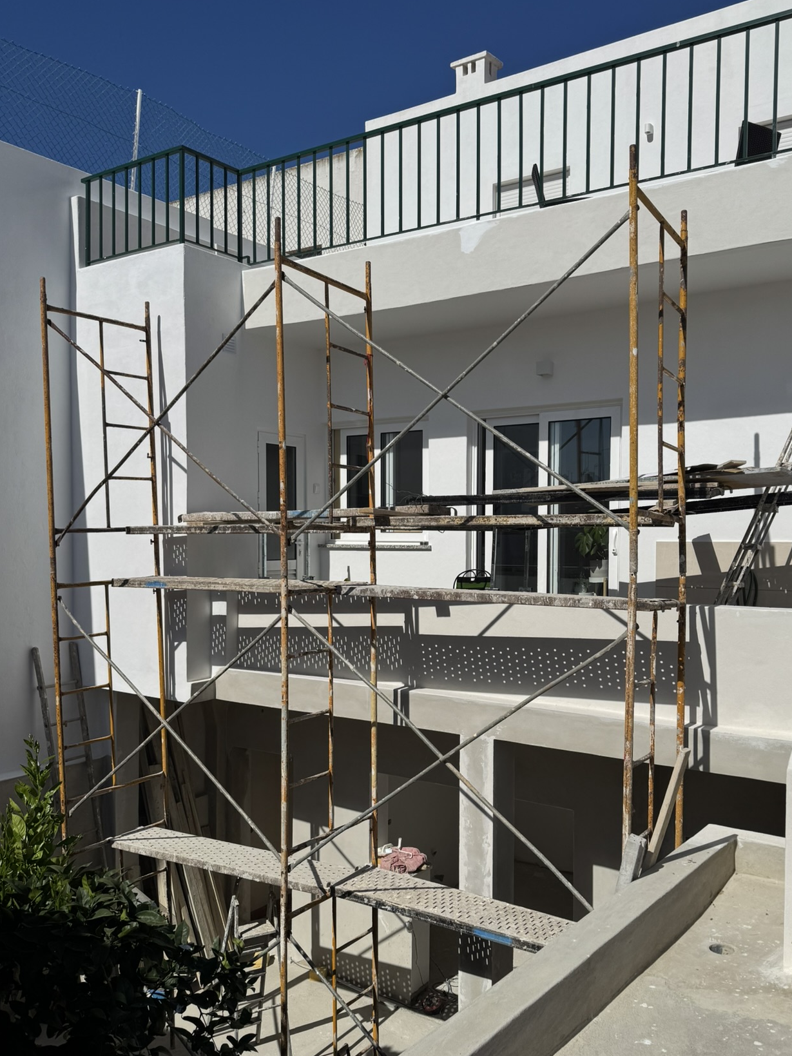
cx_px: 450
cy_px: 565
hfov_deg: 46.7
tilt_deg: -1.6
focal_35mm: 30
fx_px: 915
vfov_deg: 59.9
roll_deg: -0.6
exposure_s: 1/12346
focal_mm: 6.76
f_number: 1.78
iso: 64
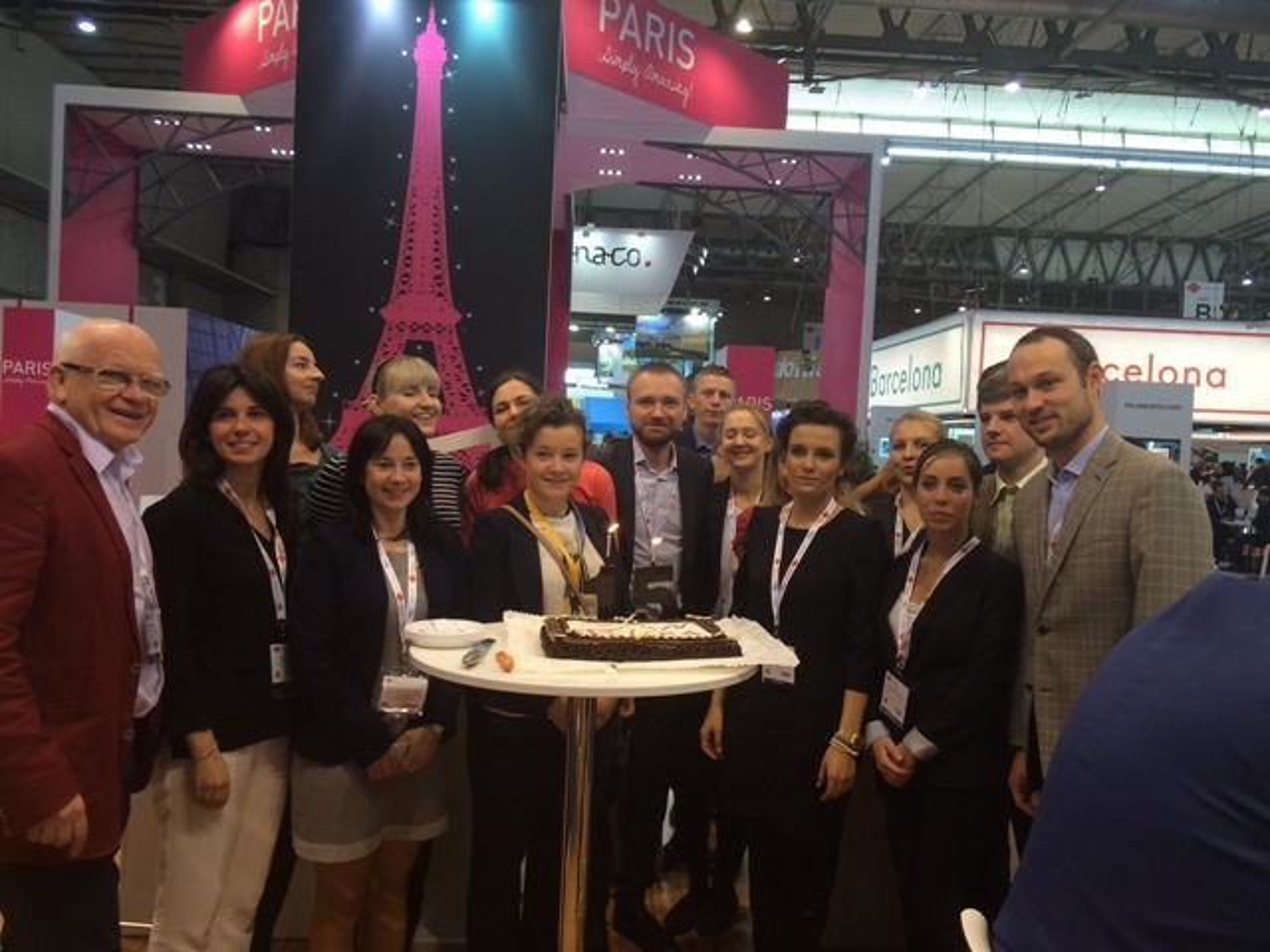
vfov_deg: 48.2
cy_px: 476
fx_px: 1064
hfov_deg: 61.7
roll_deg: -1.2
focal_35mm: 29
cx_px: 635
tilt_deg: -2.4
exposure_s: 1/33
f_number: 2.2
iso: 40
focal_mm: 4.15
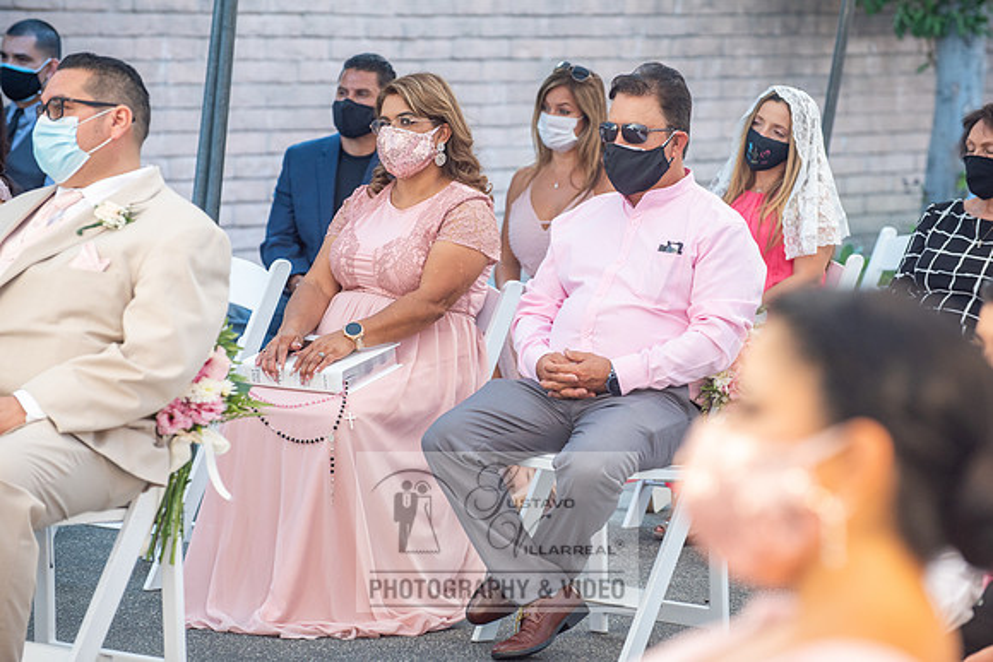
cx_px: 496
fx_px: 4690
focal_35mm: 170
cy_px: 331
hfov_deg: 12.1
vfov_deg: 8.1
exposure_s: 1/160
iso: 640
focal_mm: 170
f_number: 5
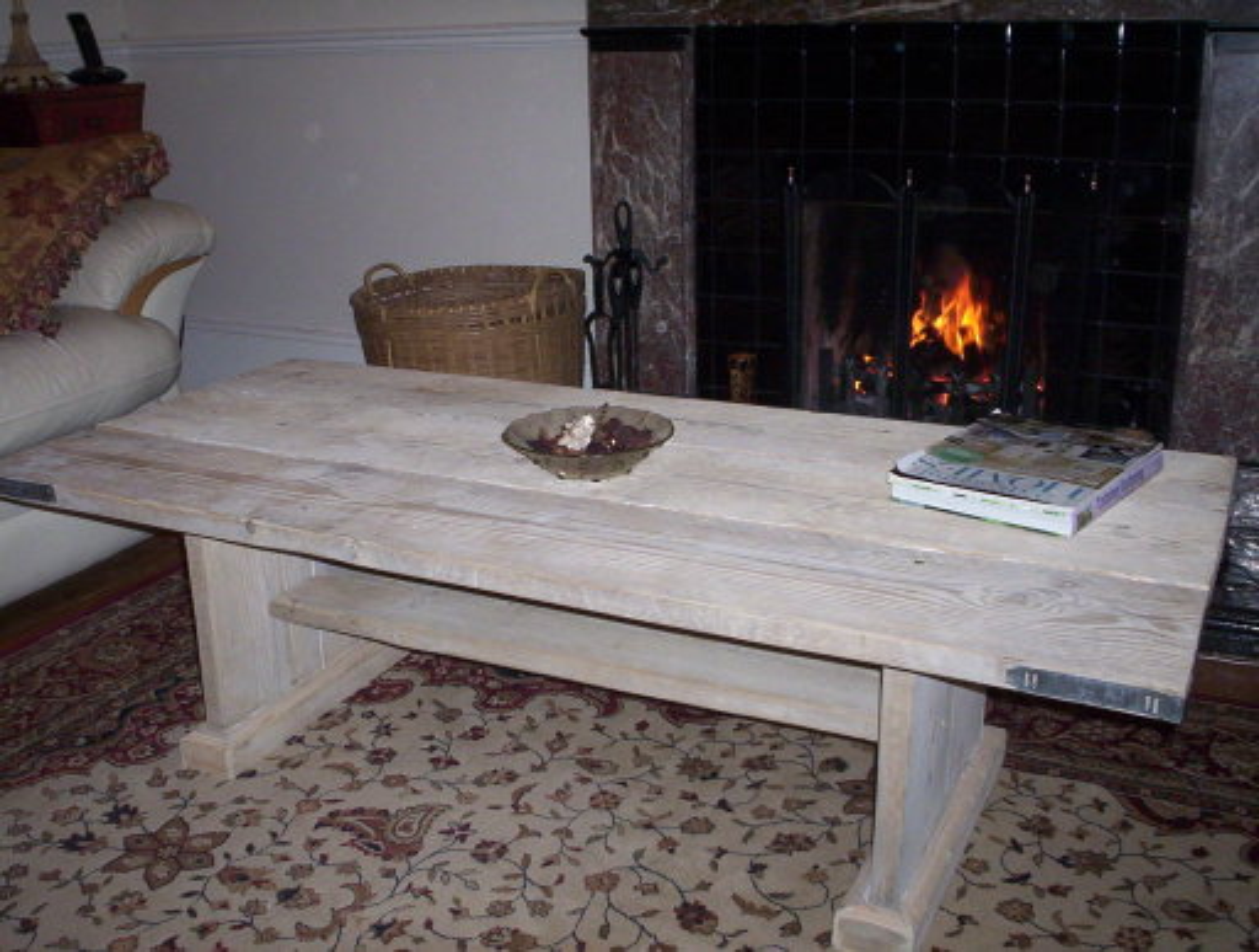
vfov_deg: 37.9
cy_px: 476
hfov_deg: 48.9
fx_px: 1386
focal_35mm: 38
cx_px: 630
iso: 140
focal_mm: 4.99
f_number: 4.5
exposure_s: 1/60
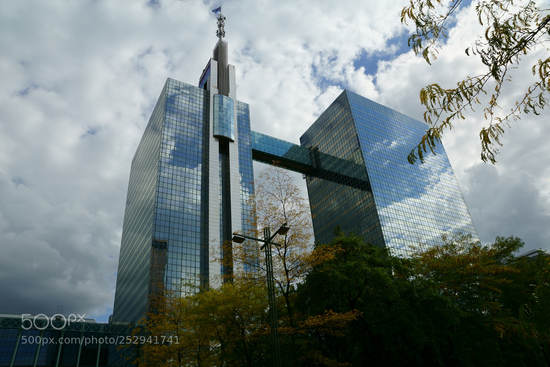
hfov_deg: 73.8
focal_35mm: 24
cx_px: 275
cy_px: 184
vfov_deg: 53.1
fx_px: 367
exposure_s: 1/125
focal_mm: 16
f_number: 9.5
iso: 100
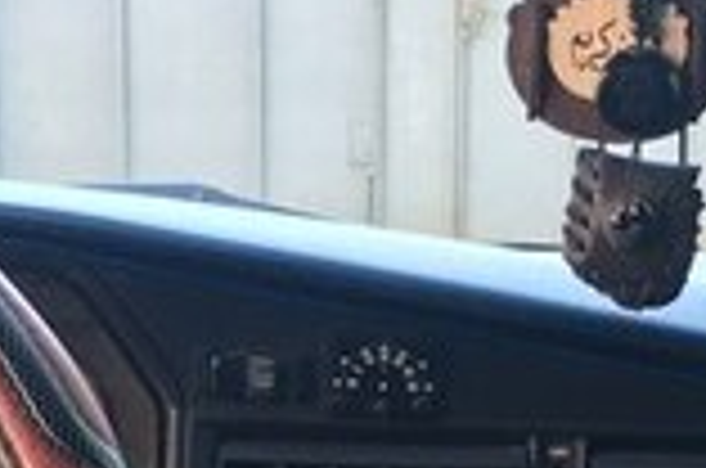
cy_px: 695
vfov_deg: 10.4
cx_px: 535
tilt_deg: -13.8
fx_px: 2486
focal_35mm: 127
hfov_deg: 16.1
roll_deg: -2.6
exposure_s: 1/50
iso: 32
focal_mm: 4.15
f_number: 2.2
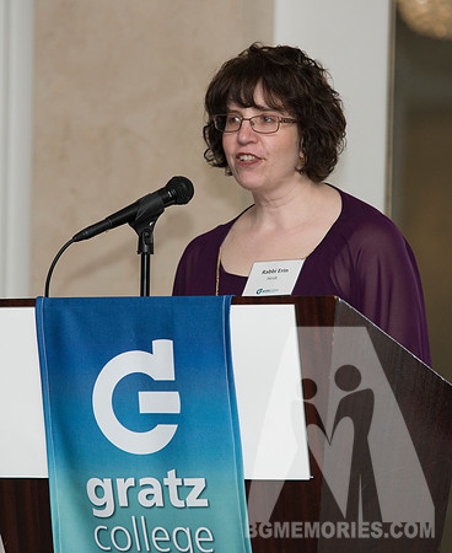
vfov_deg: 6.1
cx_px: 223
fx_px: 5185
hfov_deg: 5.0
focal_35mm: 314
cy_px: 252
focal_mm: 200
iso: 1250
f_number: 5
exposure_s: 1/125
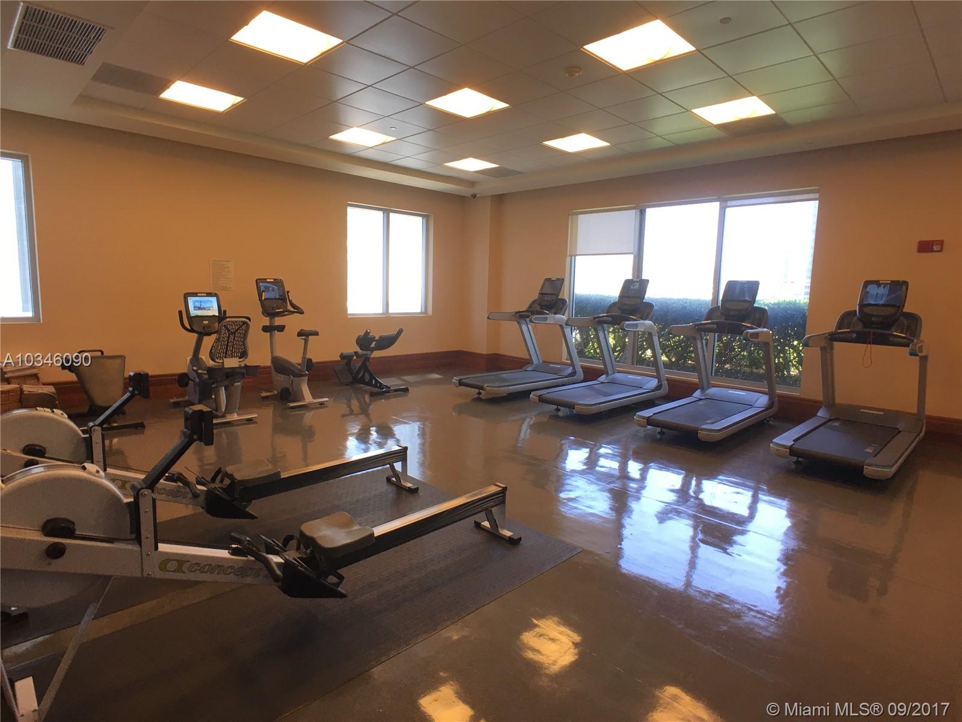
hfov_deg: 61.7
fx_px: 806
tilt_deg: -6.6
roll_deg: -1.6
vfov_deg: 48.2
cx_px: 481
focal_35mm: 29
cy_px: 361
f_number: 2.2
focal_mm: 4.15
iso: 25
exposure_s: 1/30
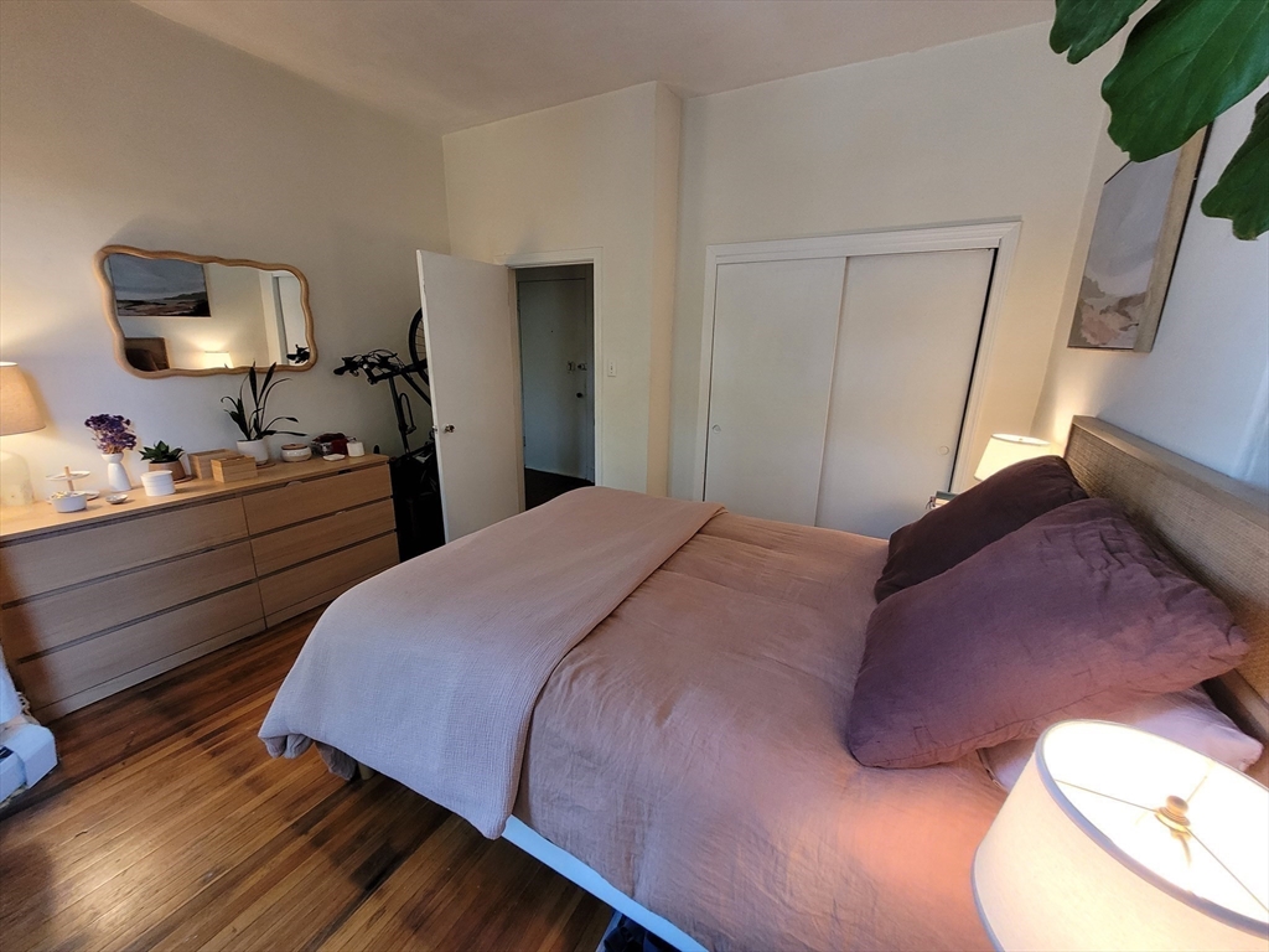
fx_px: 477
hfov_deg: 106.2
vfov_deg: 89.9
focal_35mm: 13
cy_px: 476
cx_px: 634
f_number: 2.2
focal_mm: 1.74
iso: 200
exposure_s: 1/60
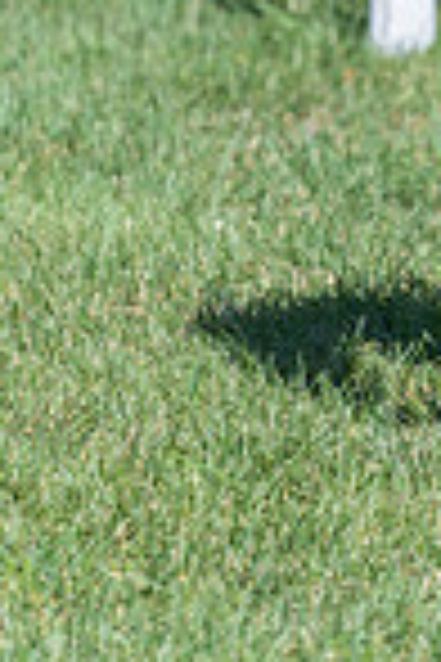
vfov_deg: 2.3
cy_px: -315
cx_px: 911
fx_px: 16352
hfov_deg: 1.5
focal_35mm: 890
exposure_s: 1/1000
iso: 100
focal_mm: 194
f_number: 4
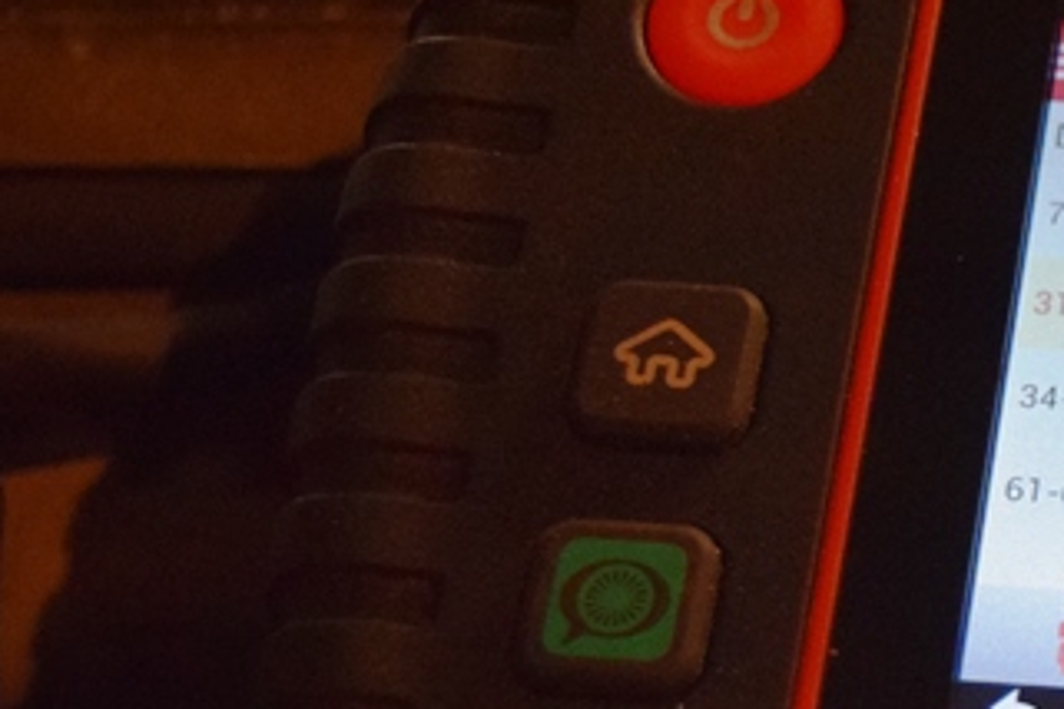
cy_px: 358
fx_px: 3812
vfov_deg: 10.6
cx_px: 1724
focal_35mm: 129
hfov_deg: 14.5
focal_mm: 24
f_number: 4
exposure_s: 1/60
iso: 1800
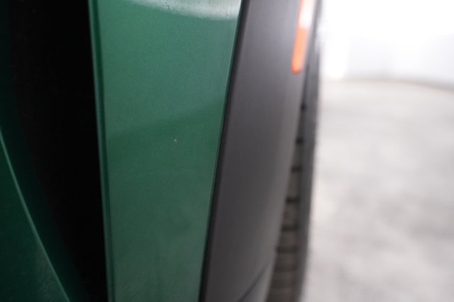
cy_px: 151
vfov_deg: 46.4
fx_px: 353
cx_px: 227
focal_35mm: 28
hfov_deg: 65.5
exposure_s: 1/100
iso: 4000
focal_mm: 28
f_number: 4.5
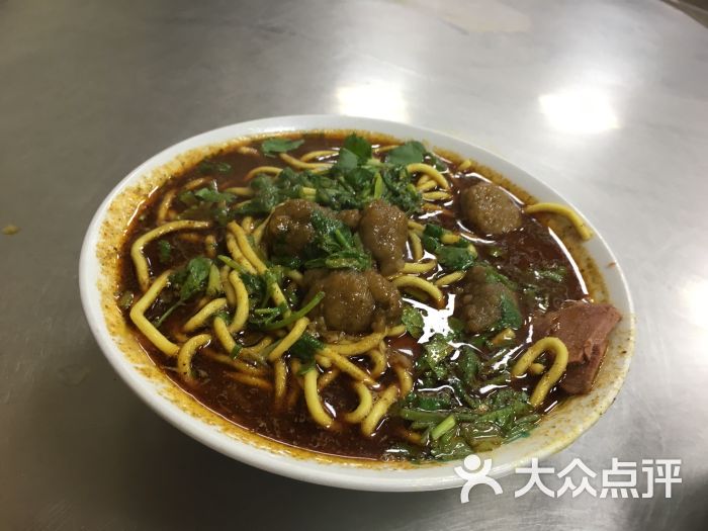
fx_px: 593
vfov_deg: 48.2
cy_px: 266
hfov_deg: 61.7
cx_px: 354
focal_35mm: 29
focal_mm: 4.15
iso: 80
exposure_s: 1/33
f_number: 2.2
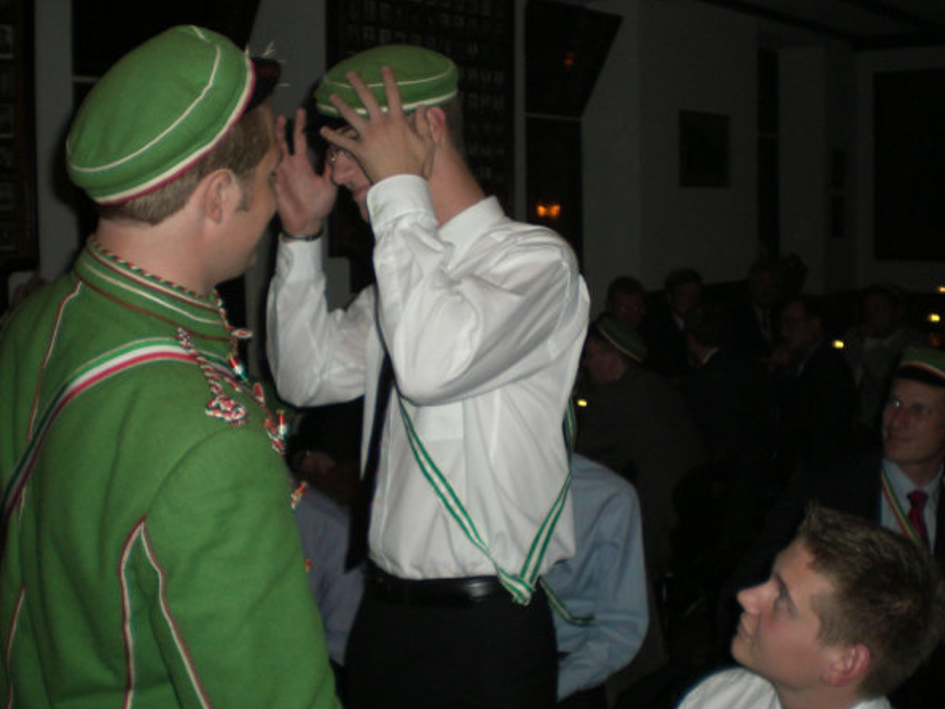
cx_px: 459
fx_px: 1120
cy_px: 330
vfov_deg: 35.1
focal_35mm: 41
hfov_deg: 45.8
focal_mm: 6.3
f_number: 3.1
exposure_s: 1/60
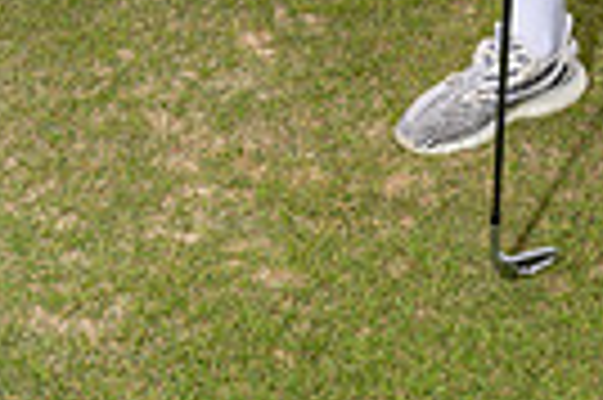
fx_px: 3045
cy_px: -499
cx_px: 594
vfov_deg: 7.2
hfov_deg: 11.2
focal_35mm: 182
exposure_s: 1/250
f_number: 9
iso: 160
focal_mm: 54
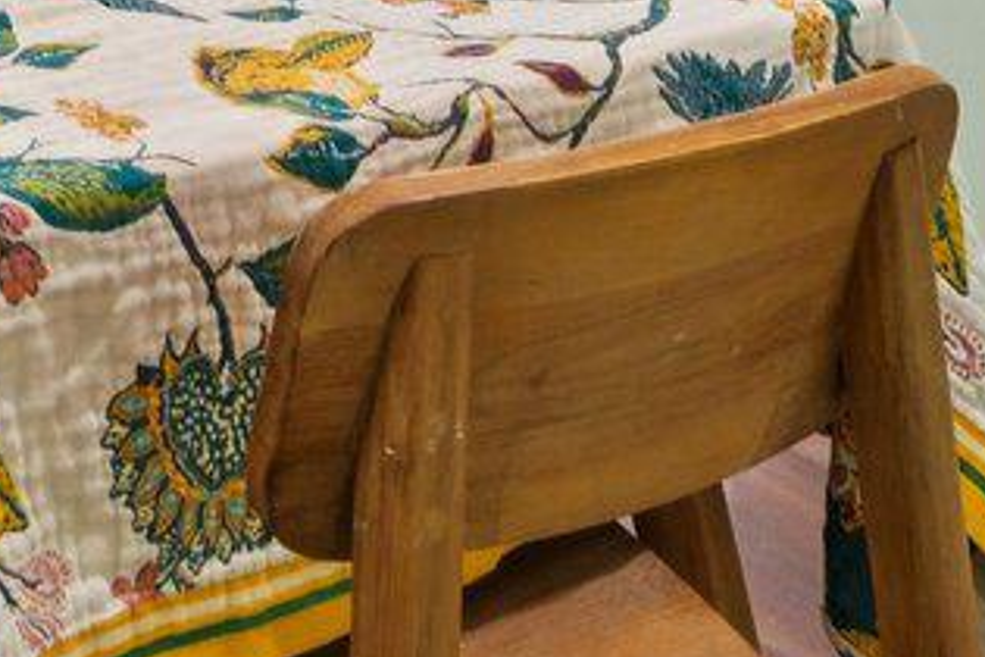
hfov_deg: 19.2
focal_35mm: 91
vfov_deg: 12.2
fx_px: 2490
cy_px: -896
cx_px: -547
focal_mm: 14
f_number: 8
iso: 400
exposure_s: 1/13
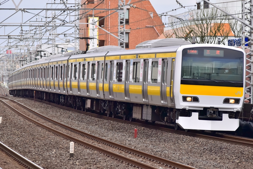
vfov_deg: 6.8
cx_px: 126
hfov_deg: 10.2
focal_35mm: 202
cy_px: 84
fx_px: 1423
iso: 400
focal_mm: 135
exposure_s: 1/500
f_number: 6.3
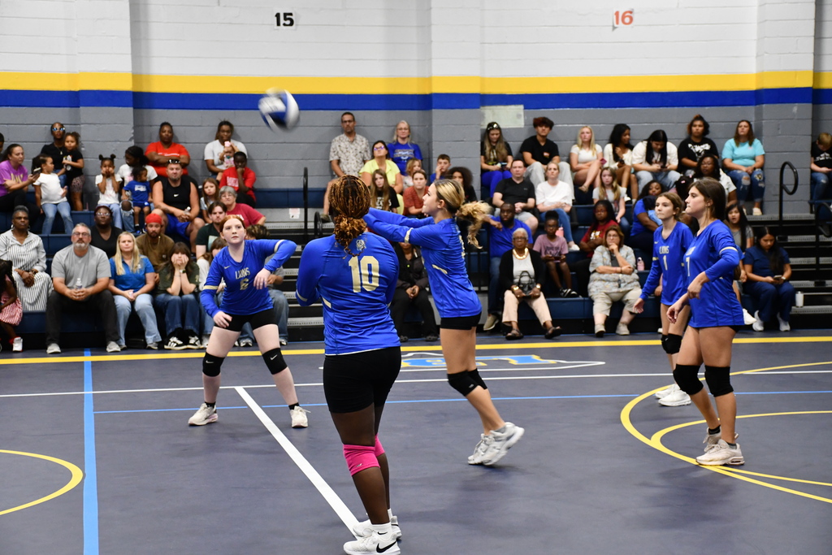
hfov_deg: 27.0
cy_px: 278
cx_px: 416
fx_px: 1733
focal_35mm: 75
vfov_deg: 18.2
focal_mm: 50
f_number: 4.8
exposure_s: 1/125
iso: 2200
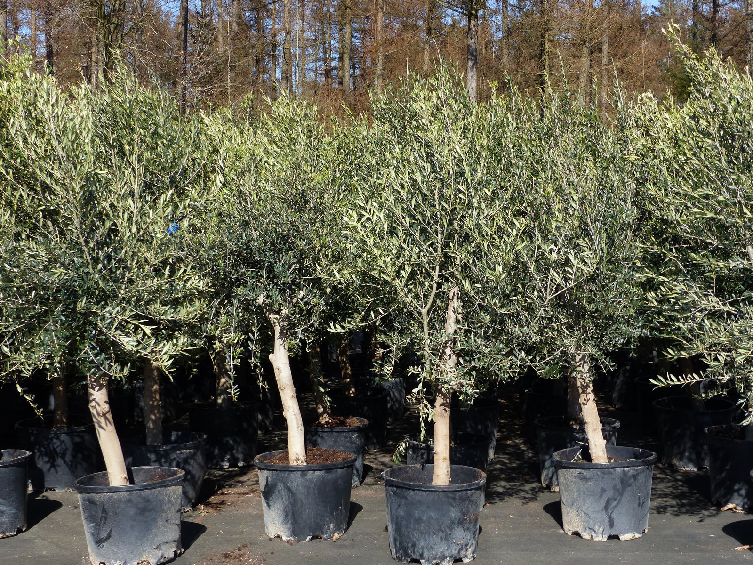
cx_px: 376
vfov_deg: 24.0
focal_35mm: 61
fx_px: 1327
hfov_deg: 31.7
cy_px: 282
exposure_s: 1/800
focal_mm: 10.9
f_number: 4
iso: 100
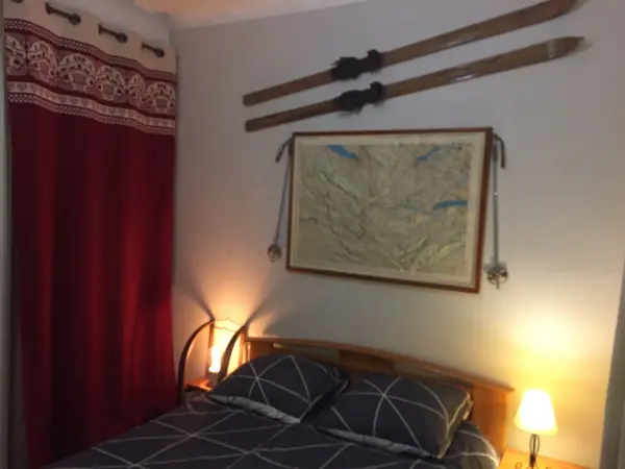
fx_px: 524
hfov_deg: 61.7
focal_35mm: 29
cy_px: 234
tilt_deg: -3.0
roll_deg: -2.4
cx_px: 312
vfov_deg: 48.2
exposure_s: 1/25
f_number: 2.2
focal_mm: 4.15
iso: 250
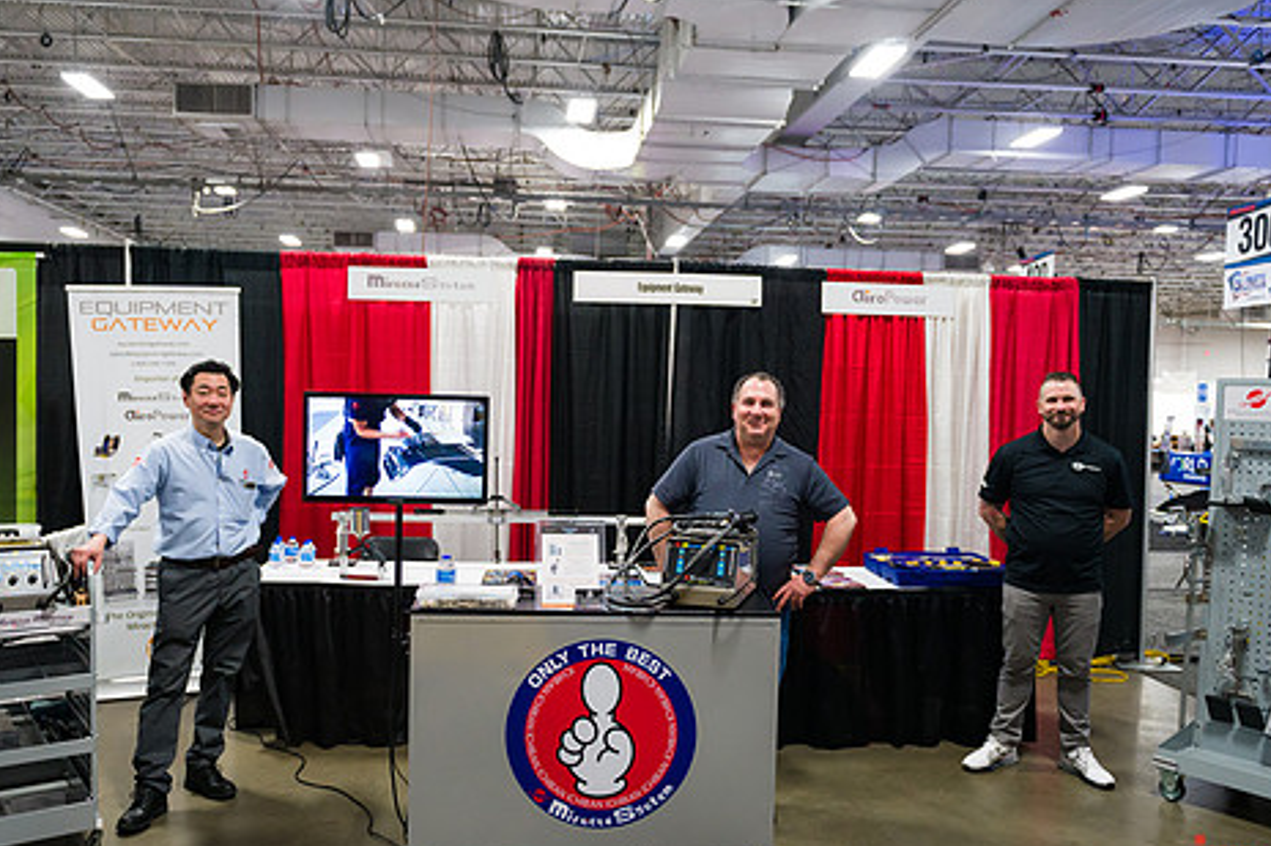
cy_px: 449
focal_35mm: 30
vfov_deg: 43.6
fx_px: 1059
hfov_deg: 61.9
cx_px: 594
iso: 3200
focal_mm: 24
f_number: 4
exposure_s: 1/200
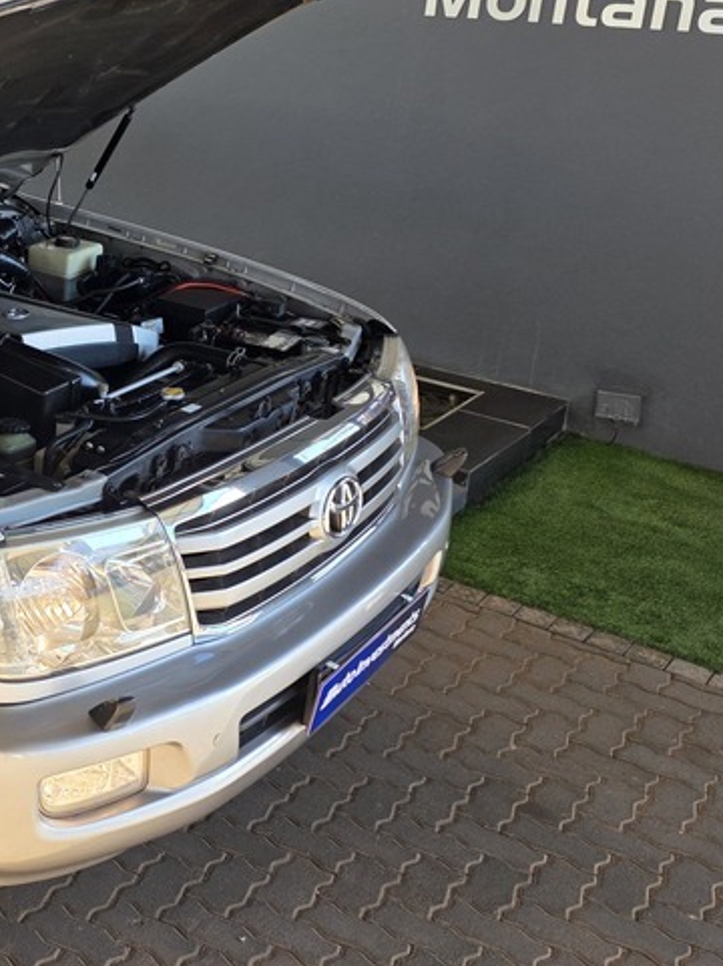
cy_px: 333
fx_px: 1366
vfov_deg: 38.6
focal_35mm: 49
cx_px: -147
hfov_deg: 26.3
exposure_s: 1/180
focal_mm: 6.25
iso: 40
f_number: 1.7
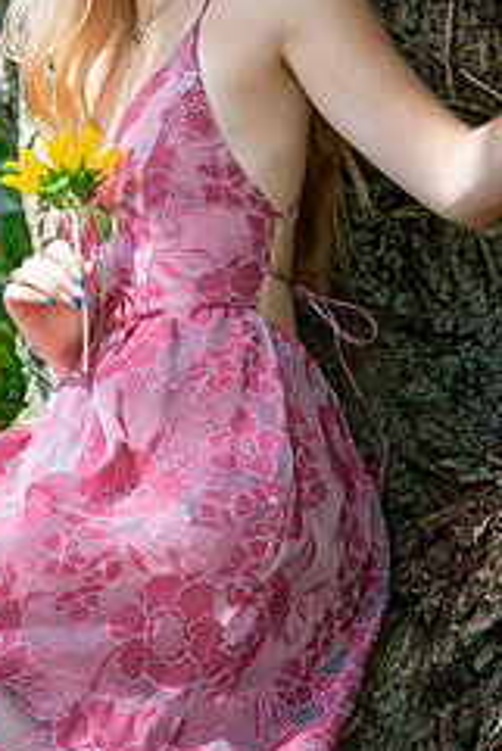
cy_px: 221
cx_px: 125
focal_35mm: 224
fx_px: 4678
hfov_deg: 6.1
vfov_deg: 9.2
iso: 320
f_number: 5.6
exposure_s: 1/160
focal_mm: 120
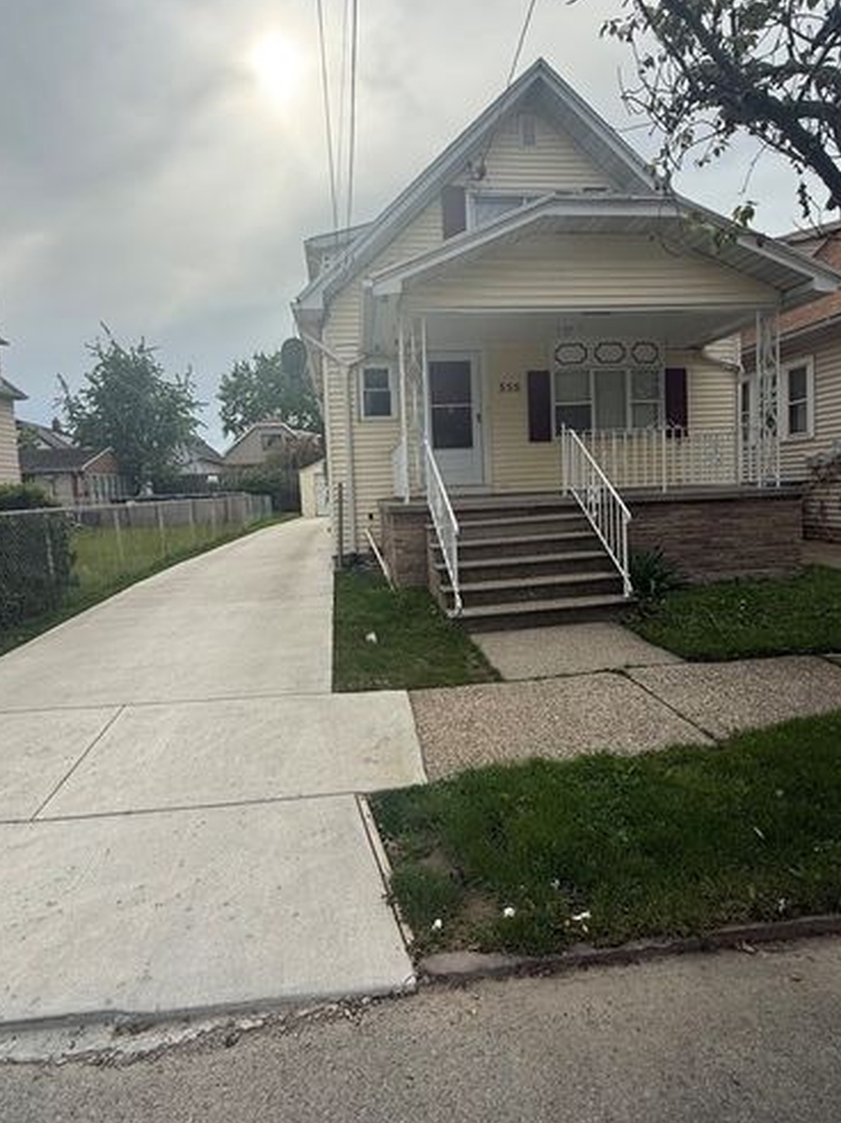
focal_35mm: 19
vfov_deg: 84.6
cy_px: 532
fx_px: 616
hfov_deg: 68.7
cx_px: 414
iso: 64
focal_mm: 2.22
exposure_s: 1/1572
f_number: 2.2
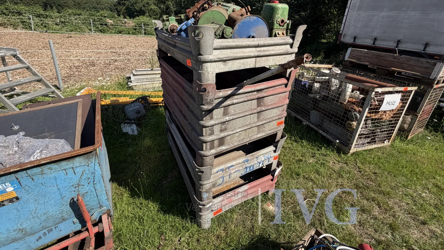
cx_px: 220
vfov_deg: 65.5
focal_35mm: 16
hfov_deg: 99.4
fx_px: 188
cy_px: 85
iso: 40
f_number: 2.2
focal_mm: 2.22
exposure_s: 1/717
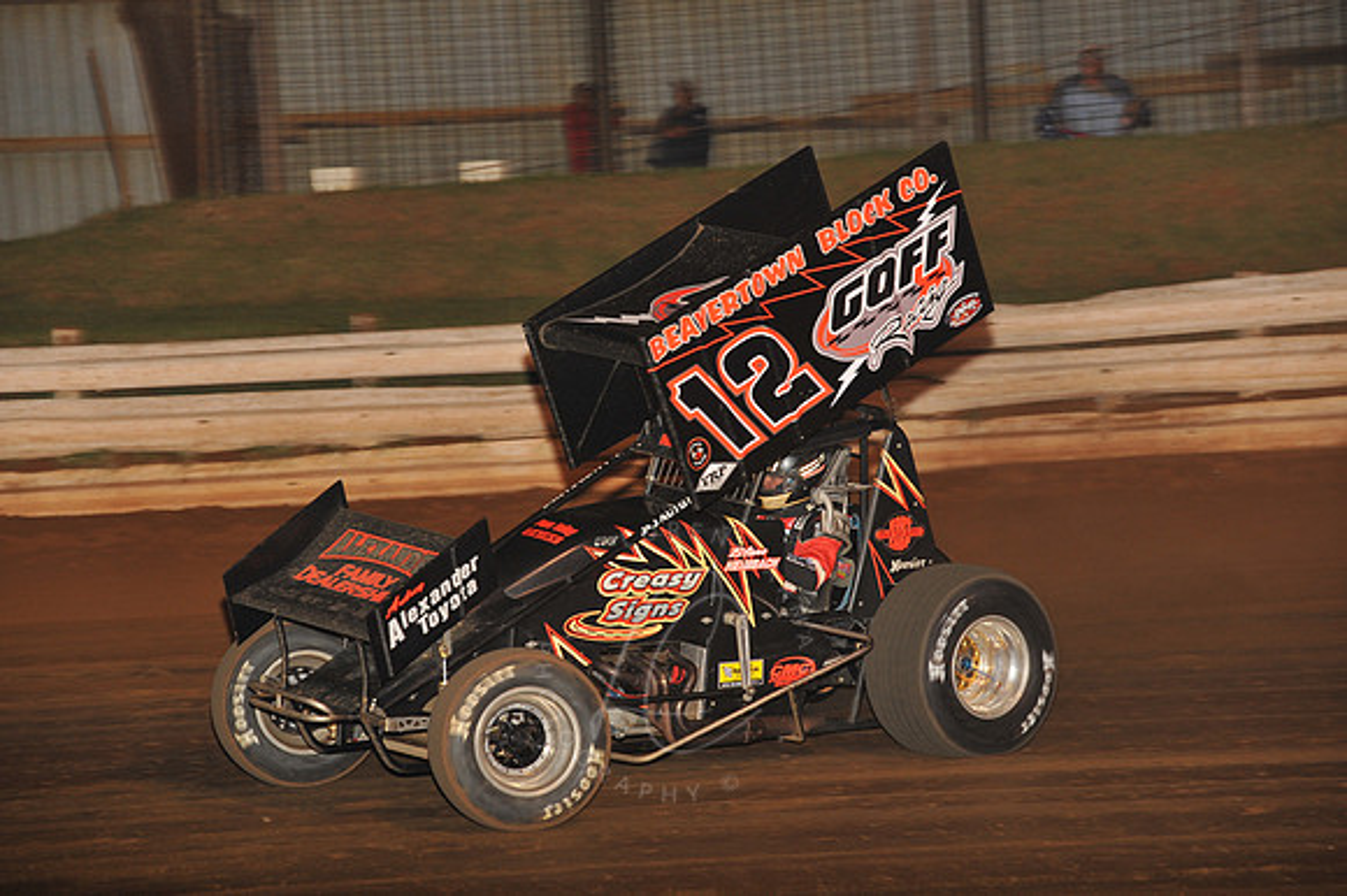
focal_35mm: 135
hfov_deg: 15.2
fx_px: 5048
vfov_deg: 10.1
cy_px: 448
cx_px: 674
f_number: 6.3
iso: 1000
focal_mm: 135
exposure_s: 1/320
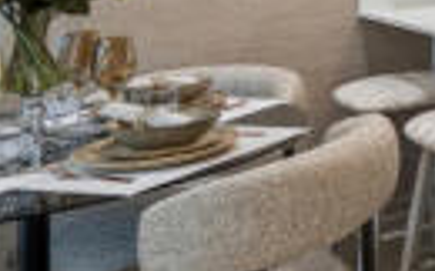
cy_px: -102
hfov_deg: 20.3
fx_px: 841
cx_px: 790
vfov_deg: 17.0
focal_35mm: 71
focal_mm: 19
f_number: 5.6
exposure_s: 1/60
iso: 640
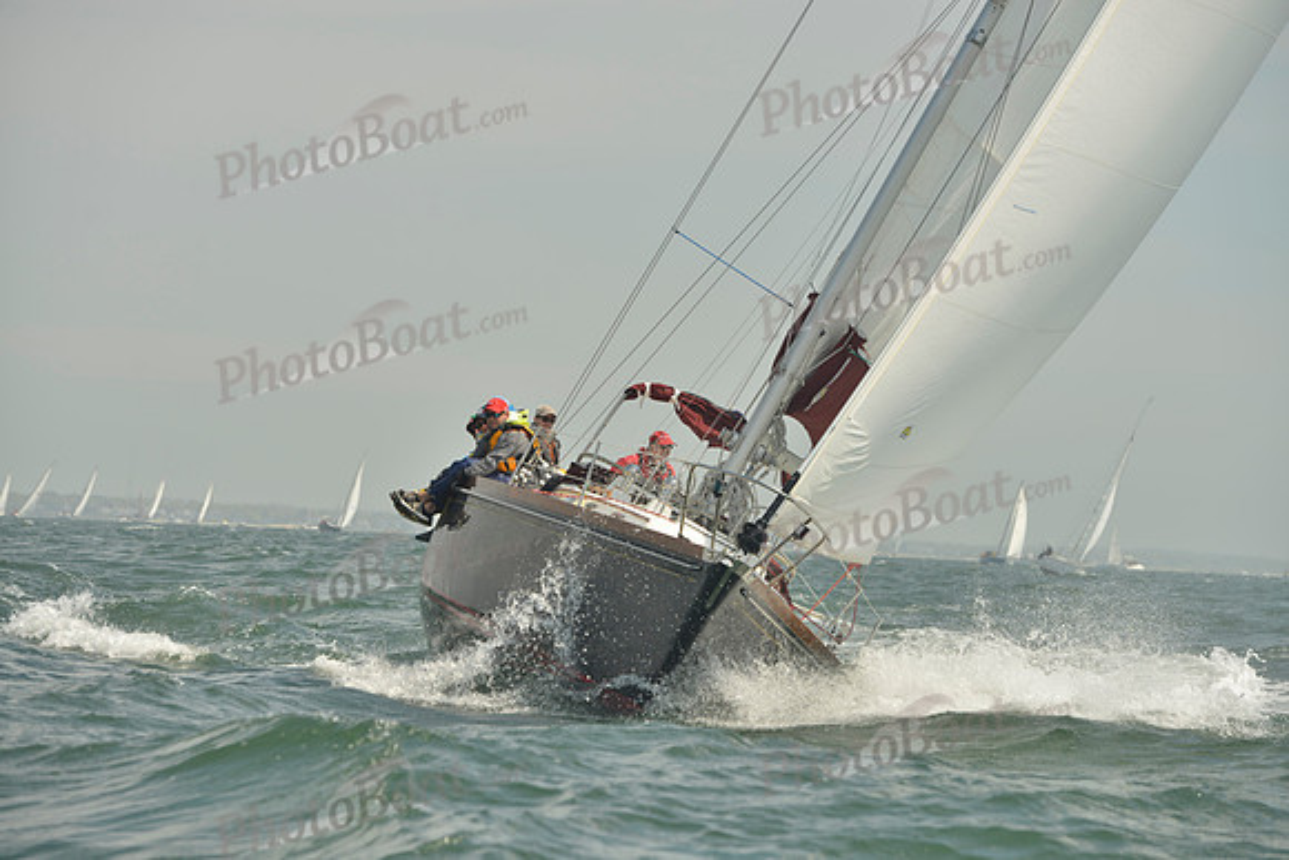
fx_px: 5193
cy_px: 430
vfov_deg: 9.5
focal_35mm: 145
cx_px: 644
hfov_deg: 14.2
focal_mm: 145
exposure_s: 1/1250
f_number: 7.1
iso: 200
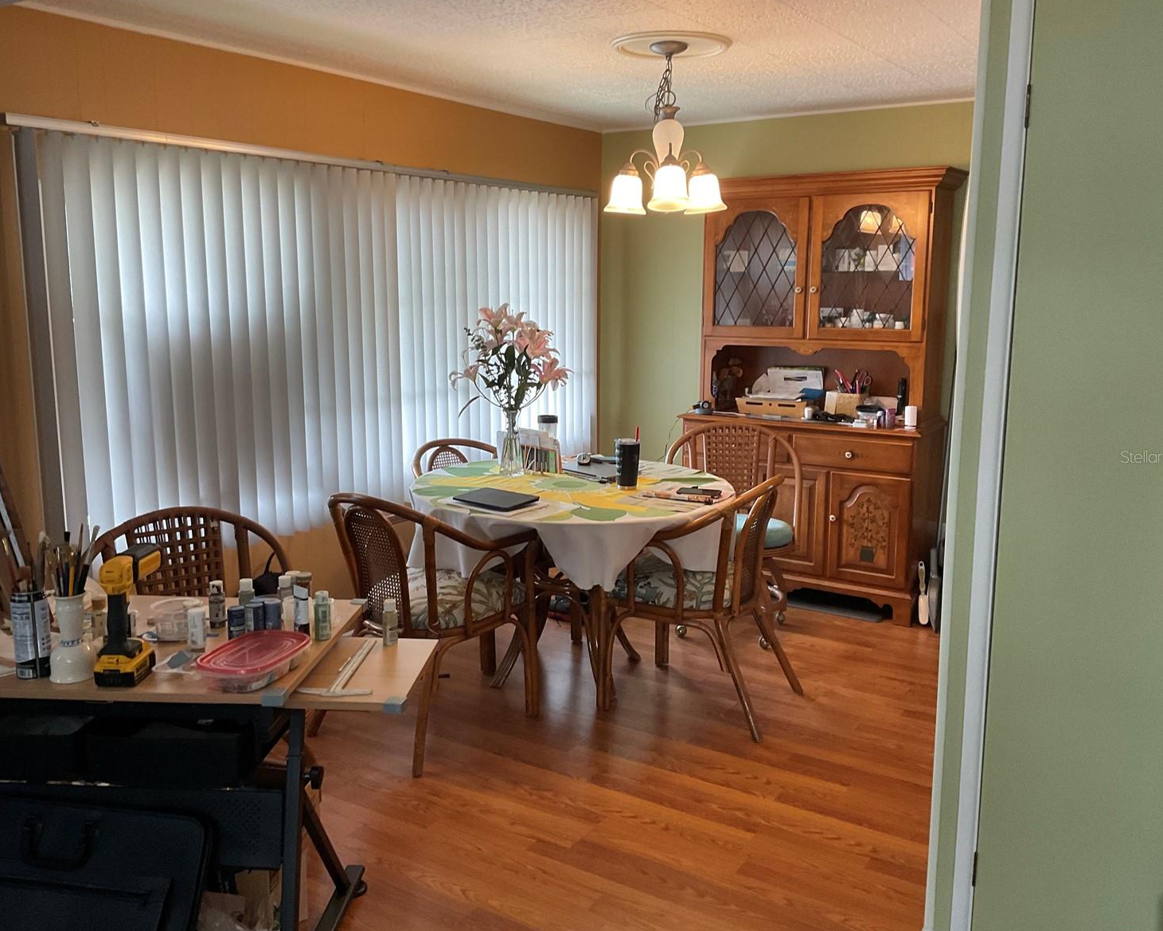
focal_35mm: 31
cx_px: 559
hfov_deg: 57.2
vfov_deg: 47.1
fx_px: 1067
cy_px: 456
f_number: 1.8
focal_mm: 3
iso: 80
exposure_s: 1/60
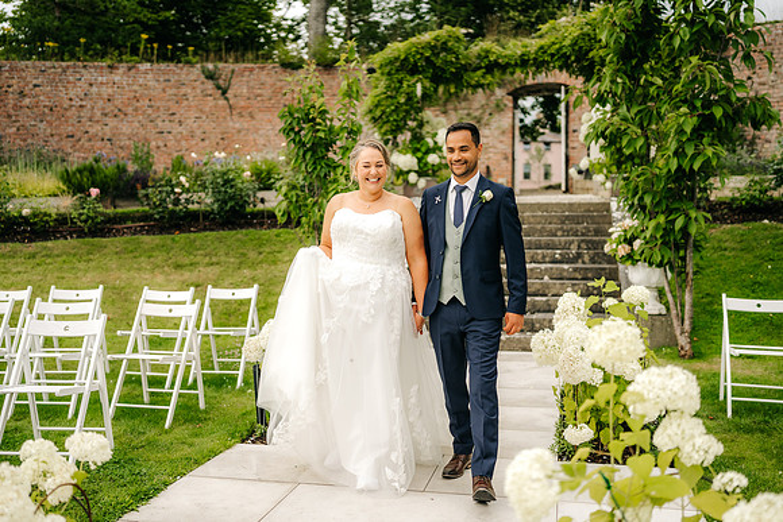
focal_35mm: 35
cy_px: 261
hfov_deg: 54.0
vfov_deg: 37.5
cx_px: 392
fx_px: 769
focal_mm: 35
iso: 100
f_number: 1.4
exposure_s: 1/4000
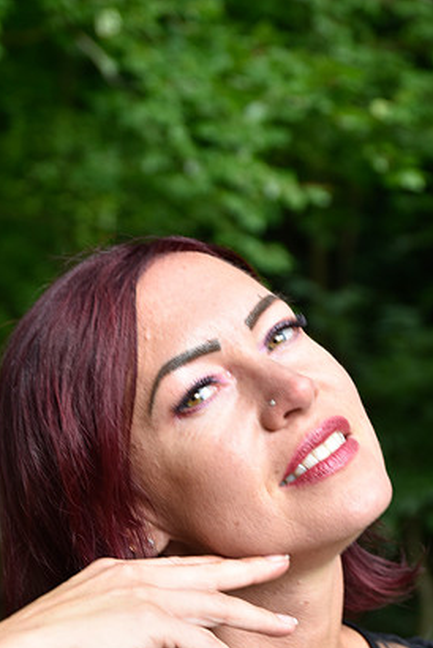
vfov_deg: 19.2
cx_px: 211
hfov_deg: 12.9
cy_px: 394
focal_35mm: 106
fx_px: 1909
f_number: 4.5
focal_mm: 50
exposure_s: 1/80
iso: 100
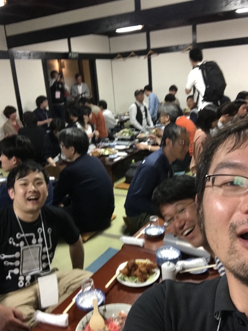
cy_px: 169
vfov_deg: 55.4
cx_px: 127
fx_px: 315
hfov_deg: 42.9
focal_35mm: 33
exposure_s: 1/20
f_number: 2.2
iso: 160
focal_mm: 2.87
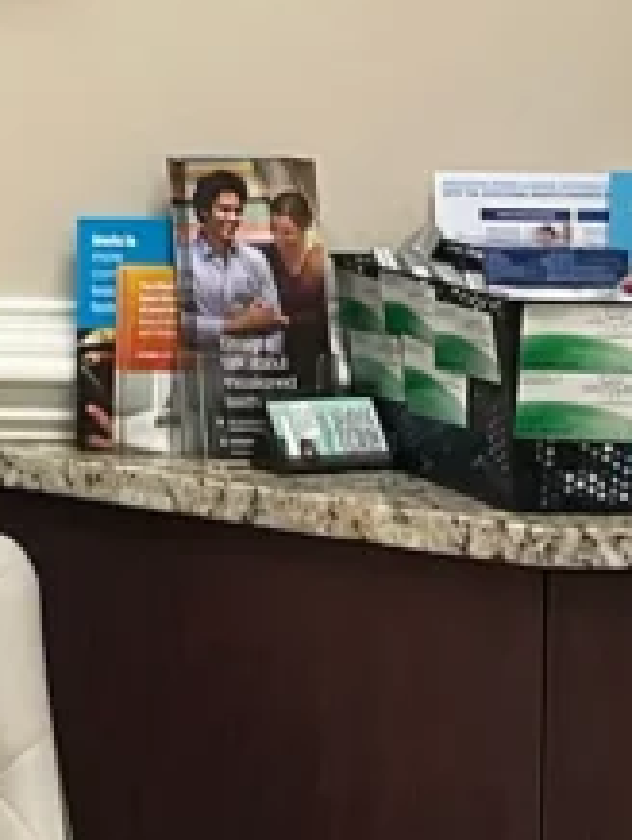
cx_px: -809
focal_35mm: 122
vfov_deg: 15.8
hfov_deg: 10.7
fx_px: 2964
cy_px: 15
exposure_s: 1/61
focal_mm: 4.2
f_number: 1.6
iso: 80
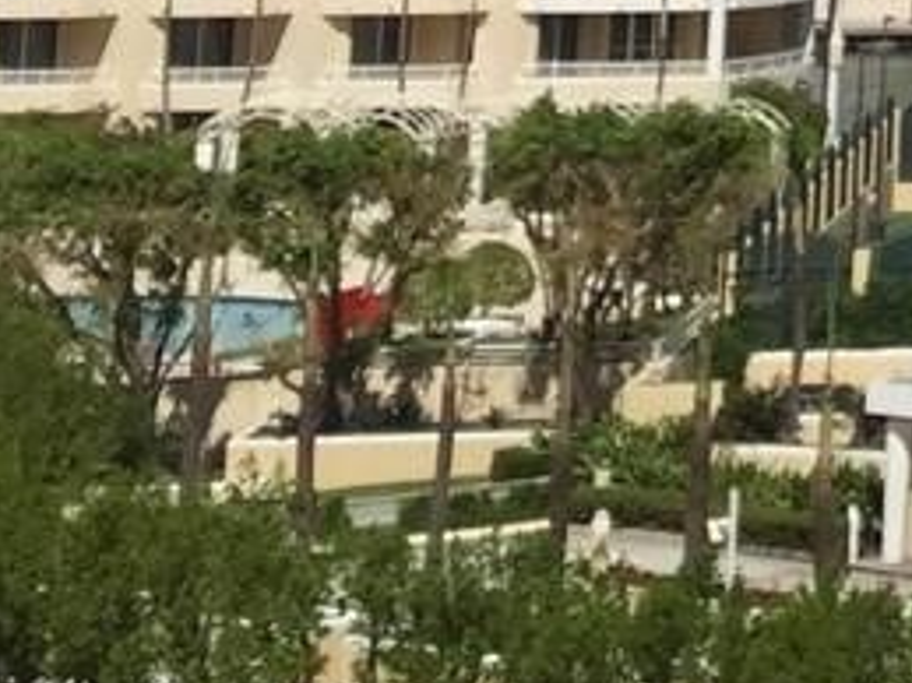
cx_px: 2240
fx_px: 4714
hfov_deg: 9.7
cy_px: -986
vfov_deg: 7.7
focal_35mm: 179
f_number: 2.2
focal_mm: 4.15
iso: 32
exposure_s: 1/5650
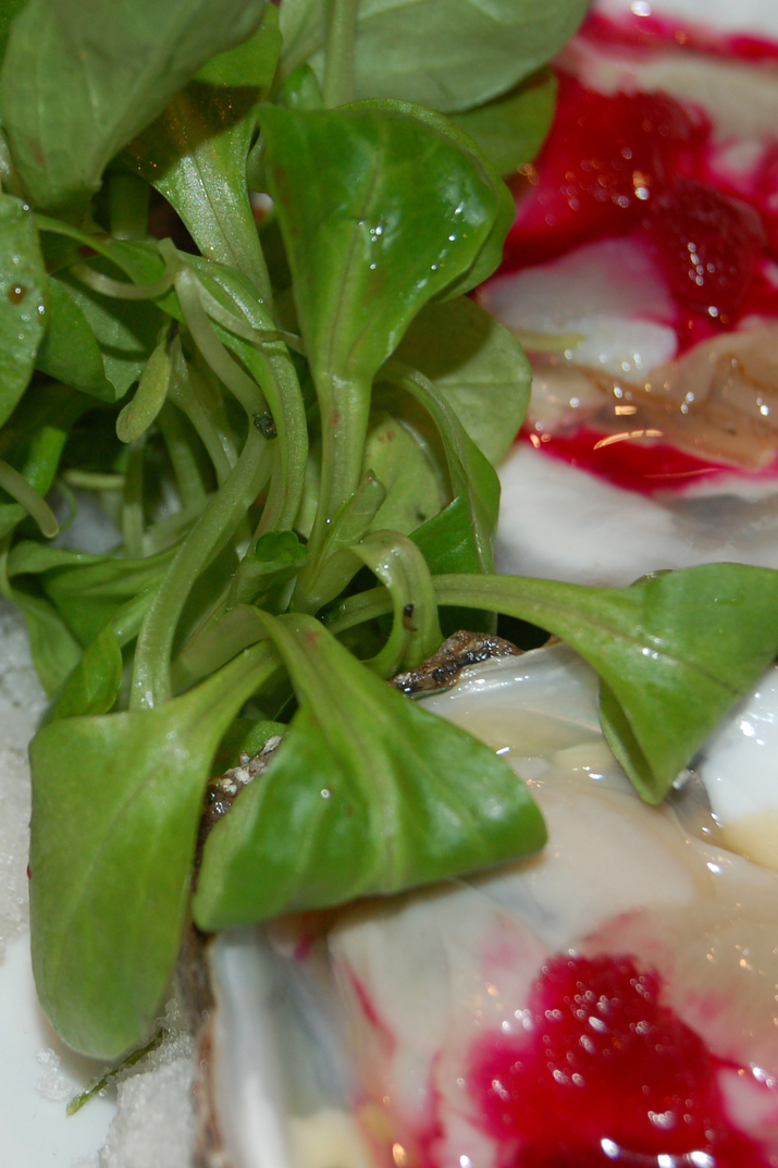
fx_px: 4045
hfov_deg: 11.0
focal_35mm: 125
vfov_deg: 16.4
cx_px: 188
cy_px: 583
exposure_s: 1/60
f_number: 5.6
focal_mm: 55
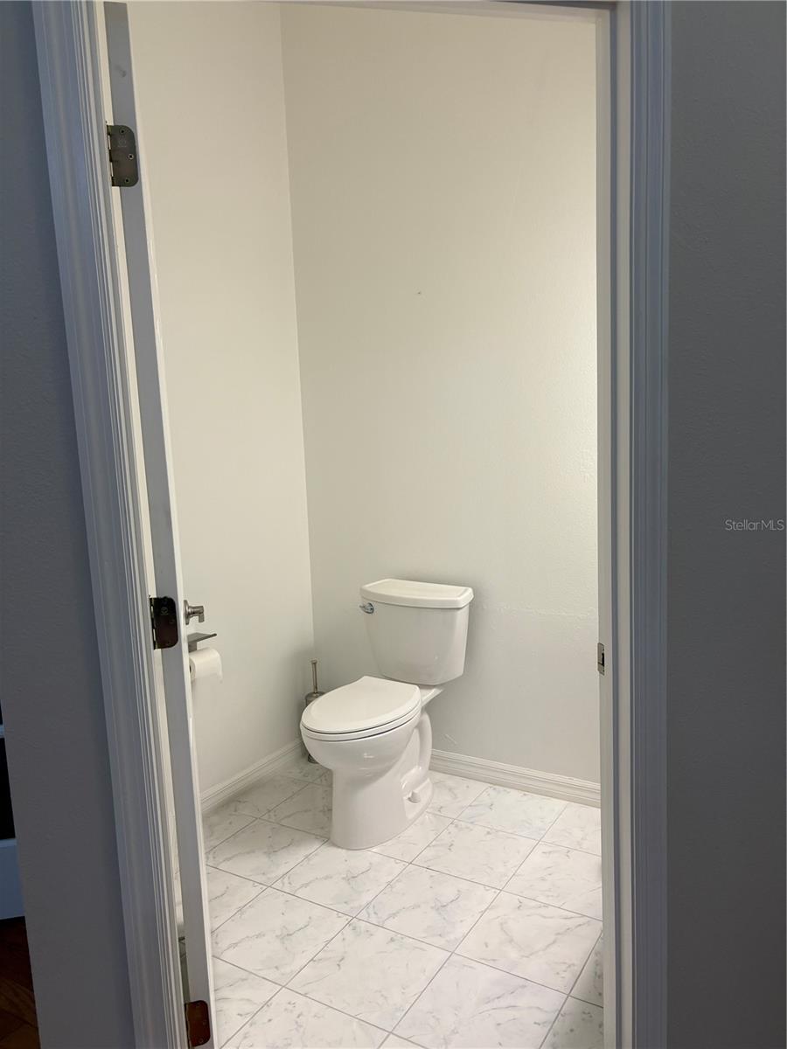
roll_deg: +2.7
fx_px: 788
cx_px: 394
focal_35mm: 26
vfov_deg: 67.3
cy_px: 524
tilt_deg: -8.0
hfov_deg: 53.1
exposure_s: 1/60
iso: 80
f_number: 1.6
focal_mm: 5.96
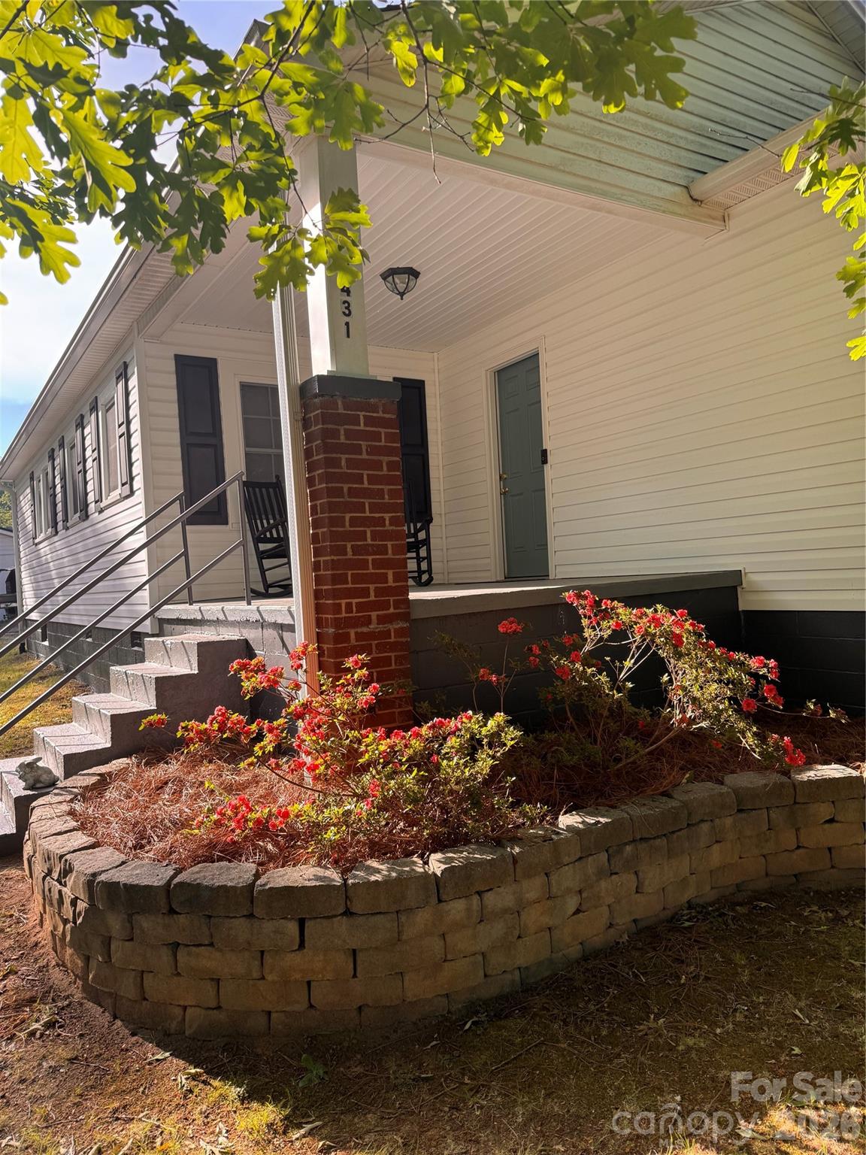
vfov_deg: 71.6
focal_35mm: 24
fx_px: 801
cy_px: 578
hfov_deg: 56.8
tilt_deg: +0.9
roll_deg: +2.9
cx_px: 433
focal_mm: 6.76
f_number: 1.78
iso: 80
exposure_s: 1/481
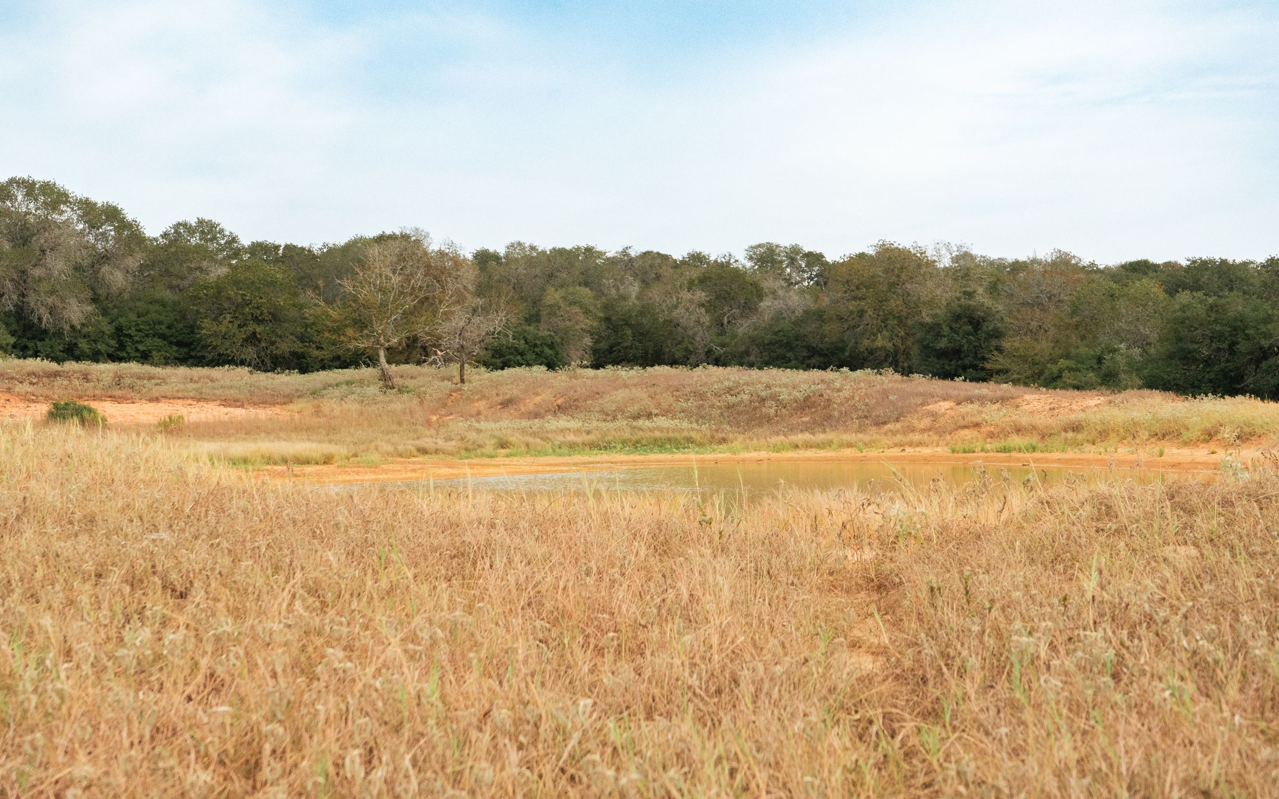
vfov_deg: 23.1
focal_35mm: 56
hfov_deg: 36.3
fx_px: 1952
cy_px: 395
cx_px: 634
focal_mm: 54
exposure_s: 1/1250
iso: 3200
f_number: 8
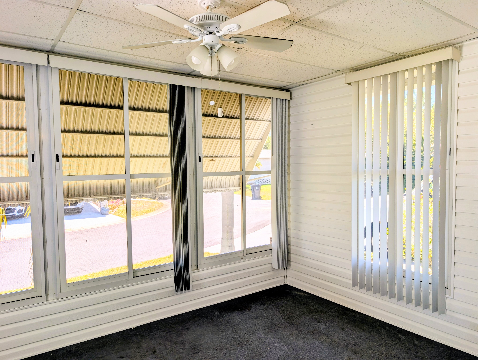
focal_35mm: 24
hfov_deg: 71.5
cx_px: 239
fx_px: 332
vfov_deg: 56.9
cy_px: 180
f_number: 1.68
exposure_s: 1/120
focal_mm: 6.9
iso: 28
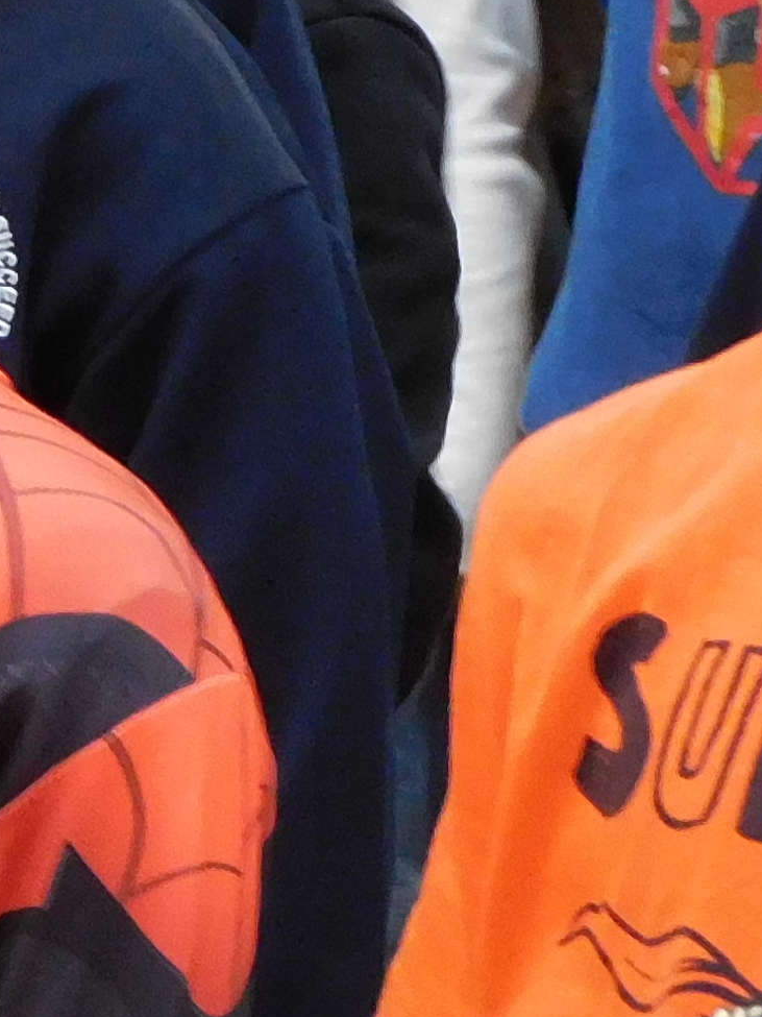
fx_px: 18730
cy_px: 580
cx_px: -374
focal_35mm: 638
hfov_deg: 2.3
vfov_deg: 3.1
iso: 400
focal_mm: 24.2
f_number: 5
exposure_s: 1/15
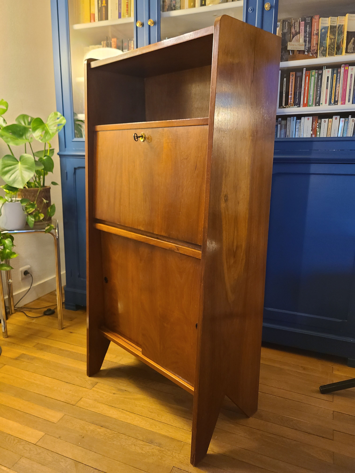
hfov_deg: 53.1
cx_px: 178
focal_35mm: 26
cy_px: 236
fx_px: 356
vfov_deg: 67.3
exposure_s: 1/25
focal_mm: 5.4
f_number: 1.8
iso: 640
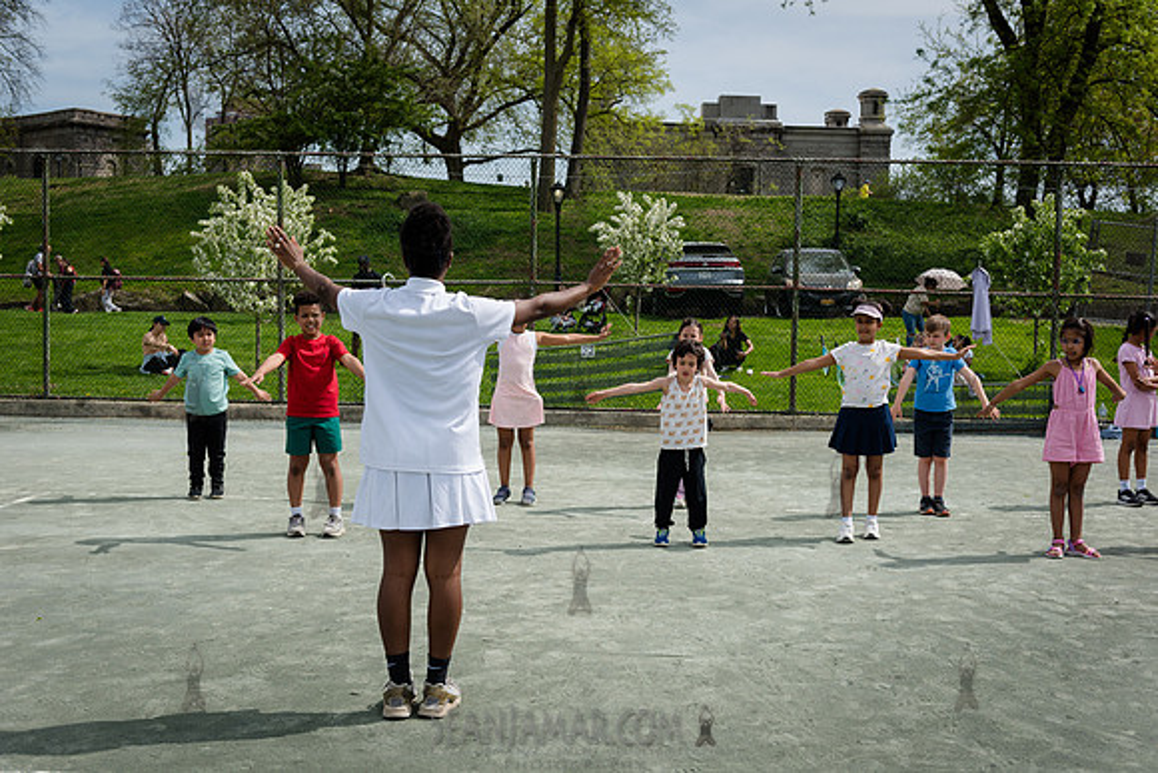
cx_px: 579
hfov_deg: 48.4
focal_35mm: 40
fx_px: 1288
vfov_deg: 33.4
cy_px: 386
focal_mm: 40
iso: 100
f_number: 4.5
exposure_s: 1/800
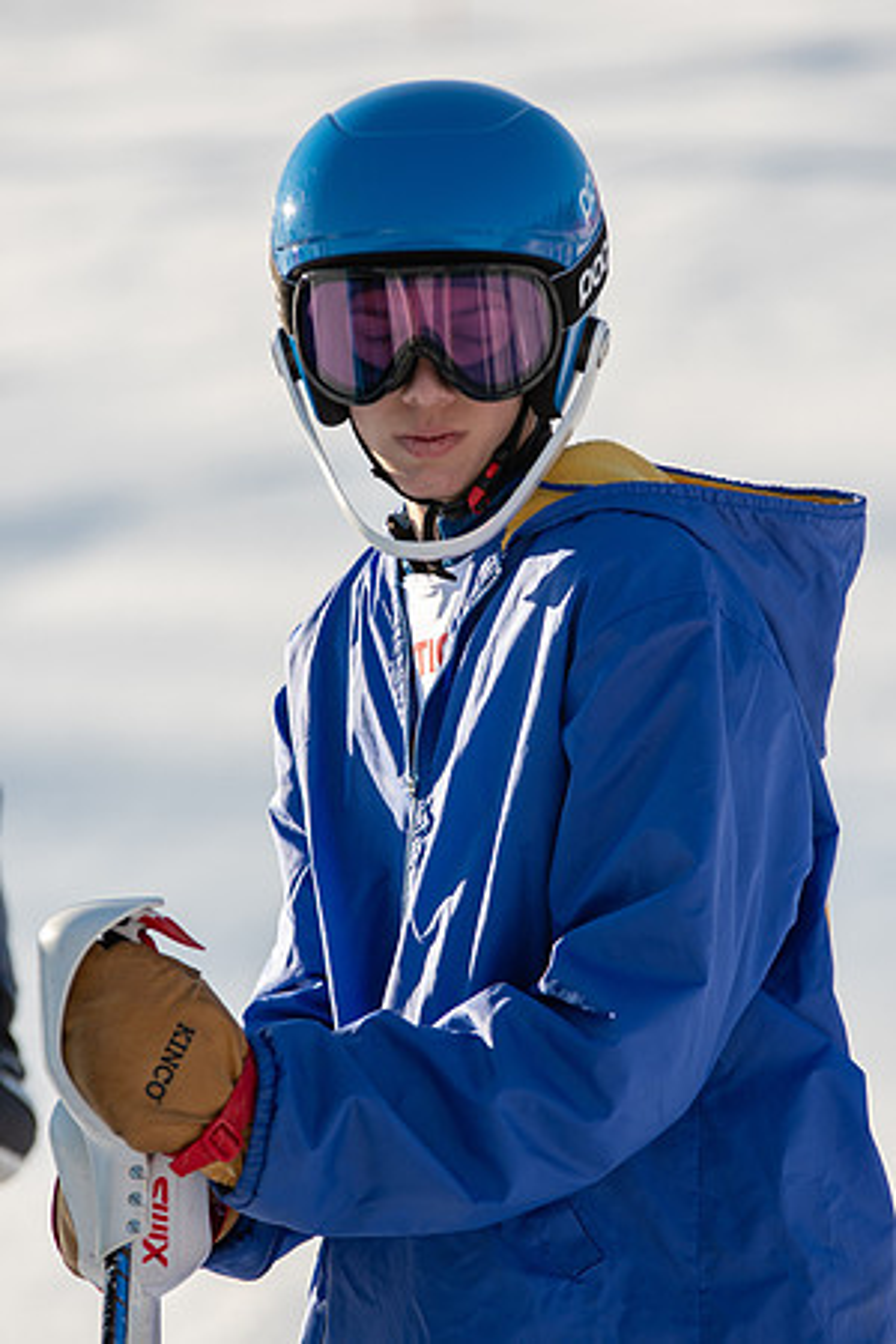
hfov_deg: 5.0
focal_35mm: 278
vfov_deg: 7.4
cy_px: 672
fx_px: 10359
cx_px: 448
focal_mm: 185
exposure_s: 1/1000
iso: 100
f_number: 3.5
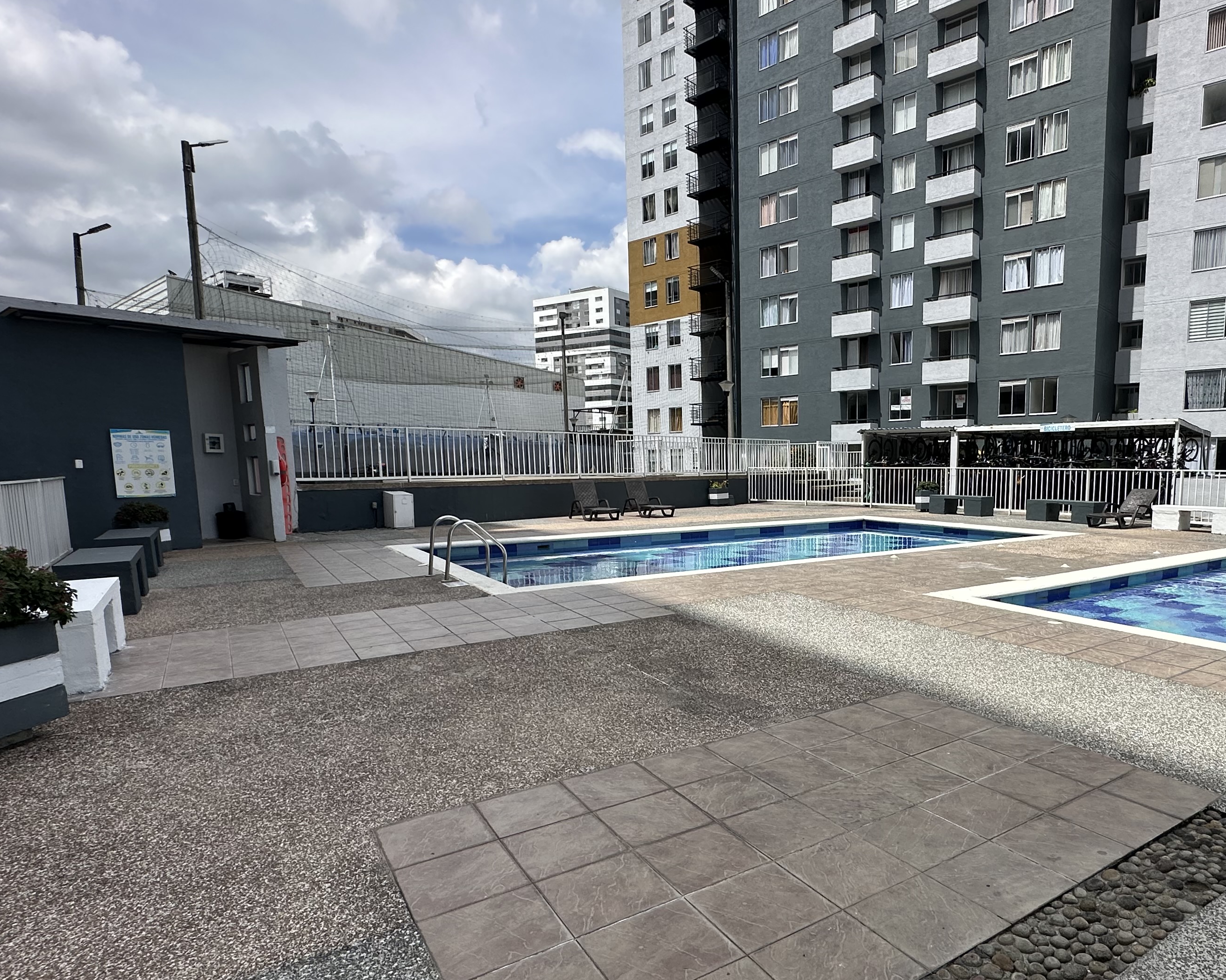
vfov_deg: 65.2
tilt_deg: -7.0
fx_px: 762
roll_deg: -0.1
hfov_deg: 76.2
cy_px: 561
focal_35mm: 21
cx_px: 772
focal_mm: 2.22
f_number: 2.2
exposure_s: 1/2882
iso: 50
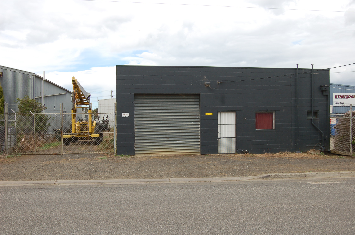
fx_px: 384
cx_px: 178
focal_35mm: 39
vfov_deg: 34.1
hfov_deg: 49.6
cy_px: 118
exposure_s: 1/250
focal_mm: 26
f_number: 8
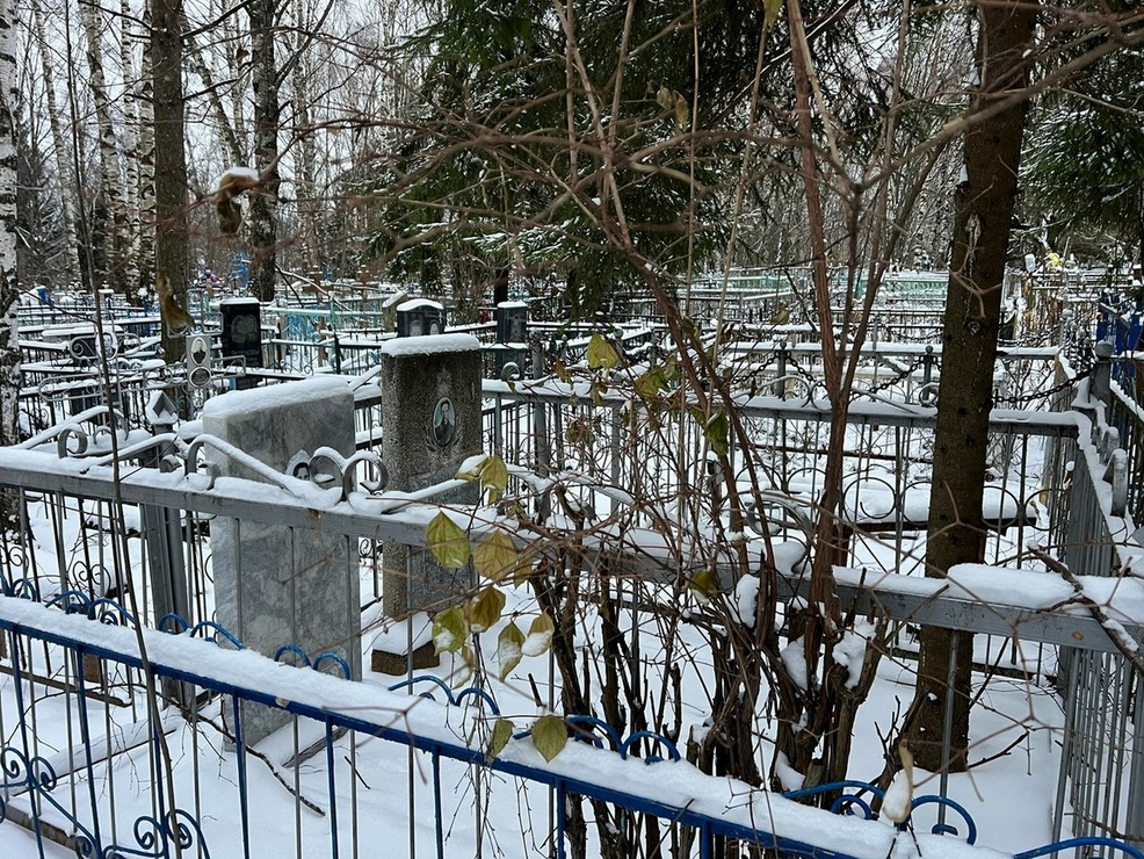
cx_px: 570
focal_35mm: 27
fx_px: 893
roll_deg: -0.5
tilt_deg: -9.9
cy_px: 440
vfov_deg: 51.4
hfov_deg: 65.3
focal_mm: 5.7
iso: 125
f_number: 1.5
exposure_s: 1/97
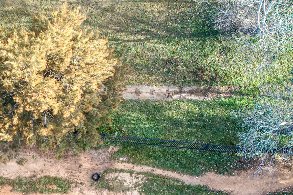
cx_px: 58
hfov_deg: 28.6
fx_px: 562
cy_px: 202
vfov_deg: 19.1
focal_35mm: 69
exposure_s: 1/400
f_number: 2.8
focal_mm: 8.4
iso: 100
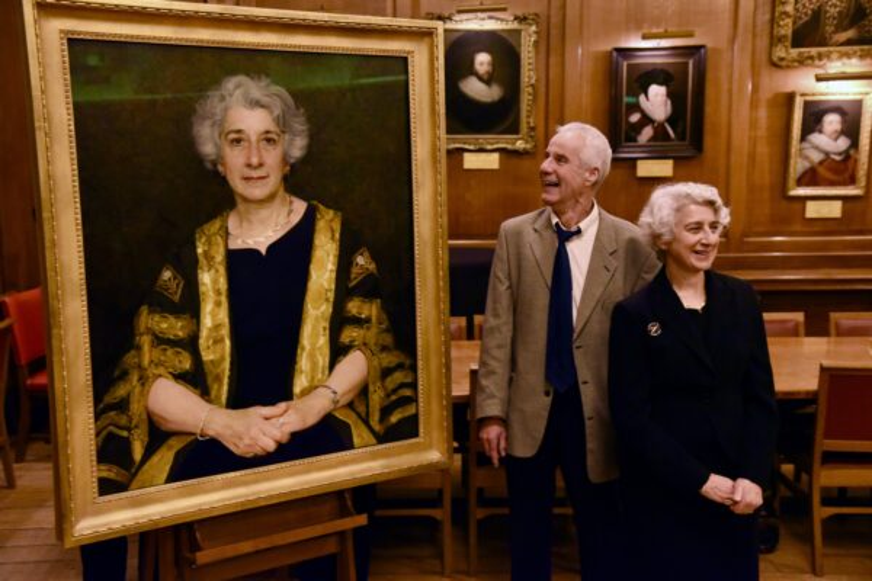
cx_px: 436
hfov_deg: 44.5
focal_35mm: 44
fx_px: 1066
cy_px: 290
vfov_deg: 30.5
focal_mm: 44
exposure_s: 1/125
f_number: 4
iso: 6400
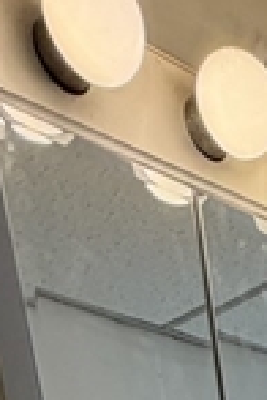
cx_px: 482
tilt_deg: -16.2
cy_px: 909
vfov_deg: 16.0
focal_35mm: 76
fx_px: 845
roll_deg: +4.5
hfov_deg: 15.4
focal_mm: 2.22
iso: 100
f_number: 2.2
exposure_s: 1/120
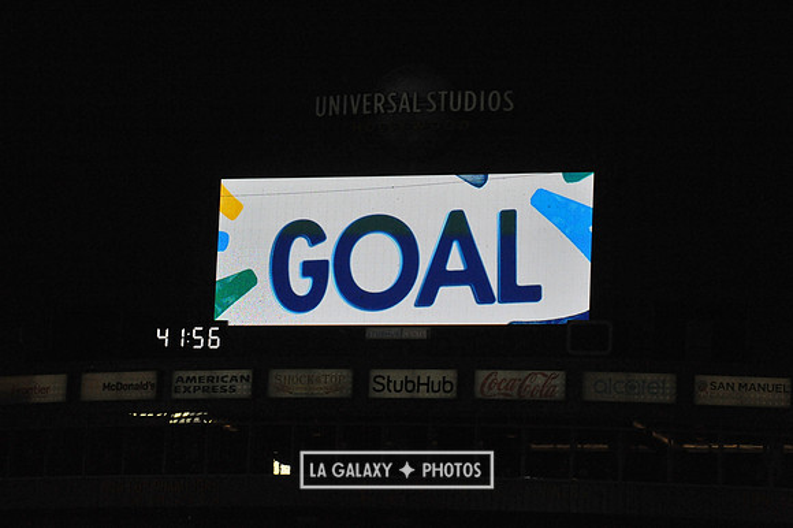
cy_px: 264
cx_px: 396
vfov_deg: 10.1
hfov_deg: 15.2
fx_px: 2972
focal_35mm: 135
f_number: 22
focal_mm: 135
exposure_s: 1/2000
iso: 5000
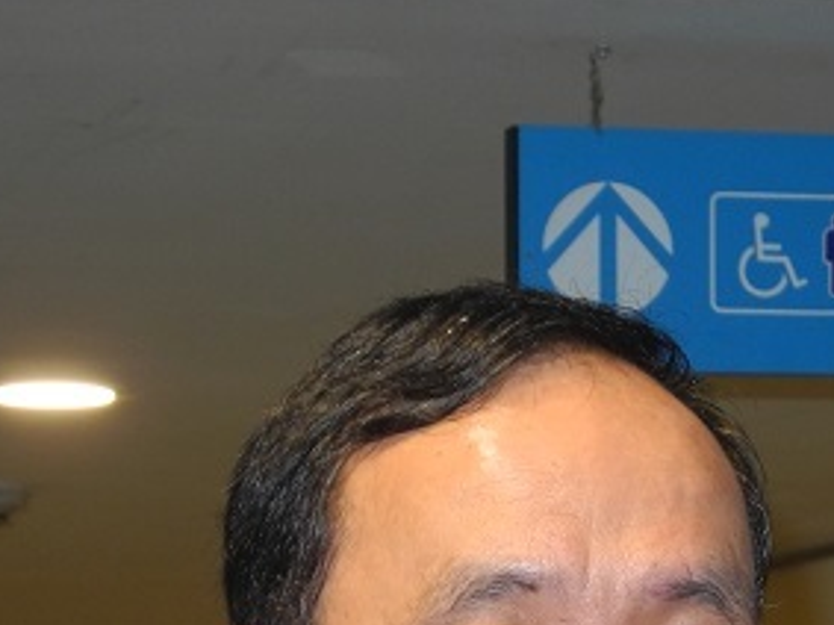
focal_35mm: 215
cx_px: 592
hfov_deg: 9.2
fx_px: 5178
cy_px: 867
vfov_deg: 6.8
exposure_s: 1/30
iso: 200
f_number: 4
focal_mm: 16.3
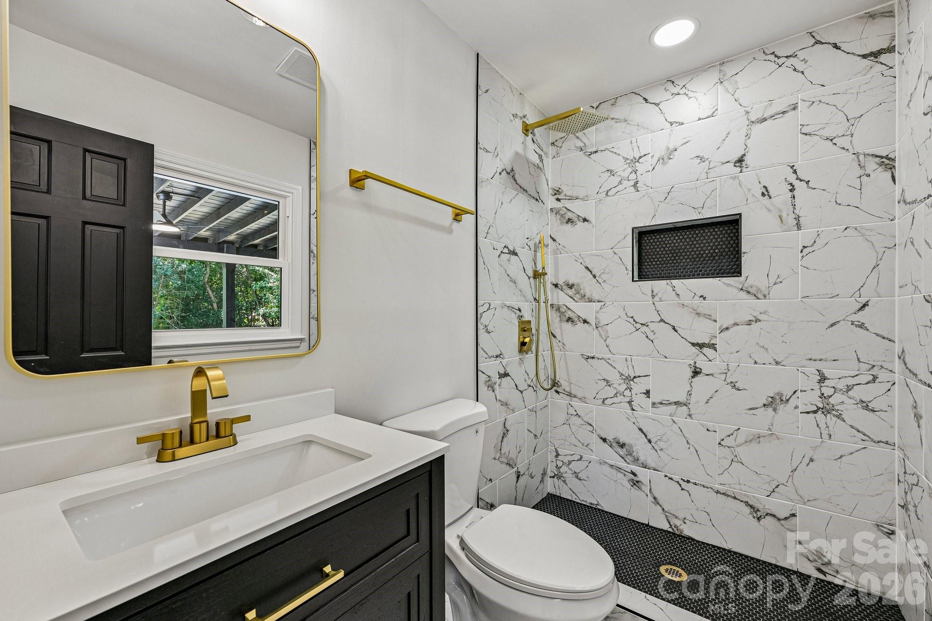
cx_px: 466
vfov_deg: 81.2
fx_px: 362
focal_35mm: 14
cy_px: 310
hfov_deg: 104.3
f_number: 8
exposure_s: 1/15
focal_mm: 14
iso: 220
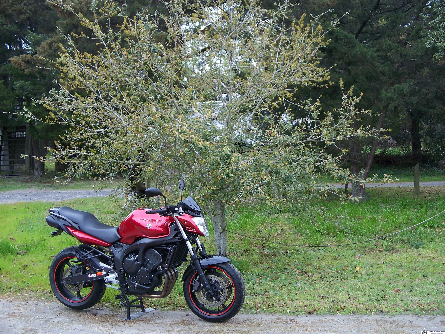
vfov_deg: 24.0
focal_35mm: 61
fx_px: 784
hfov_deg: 31.7
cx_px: 222
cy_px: 167
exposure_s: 1/80
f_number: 3.1
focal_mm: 12.89
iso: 80
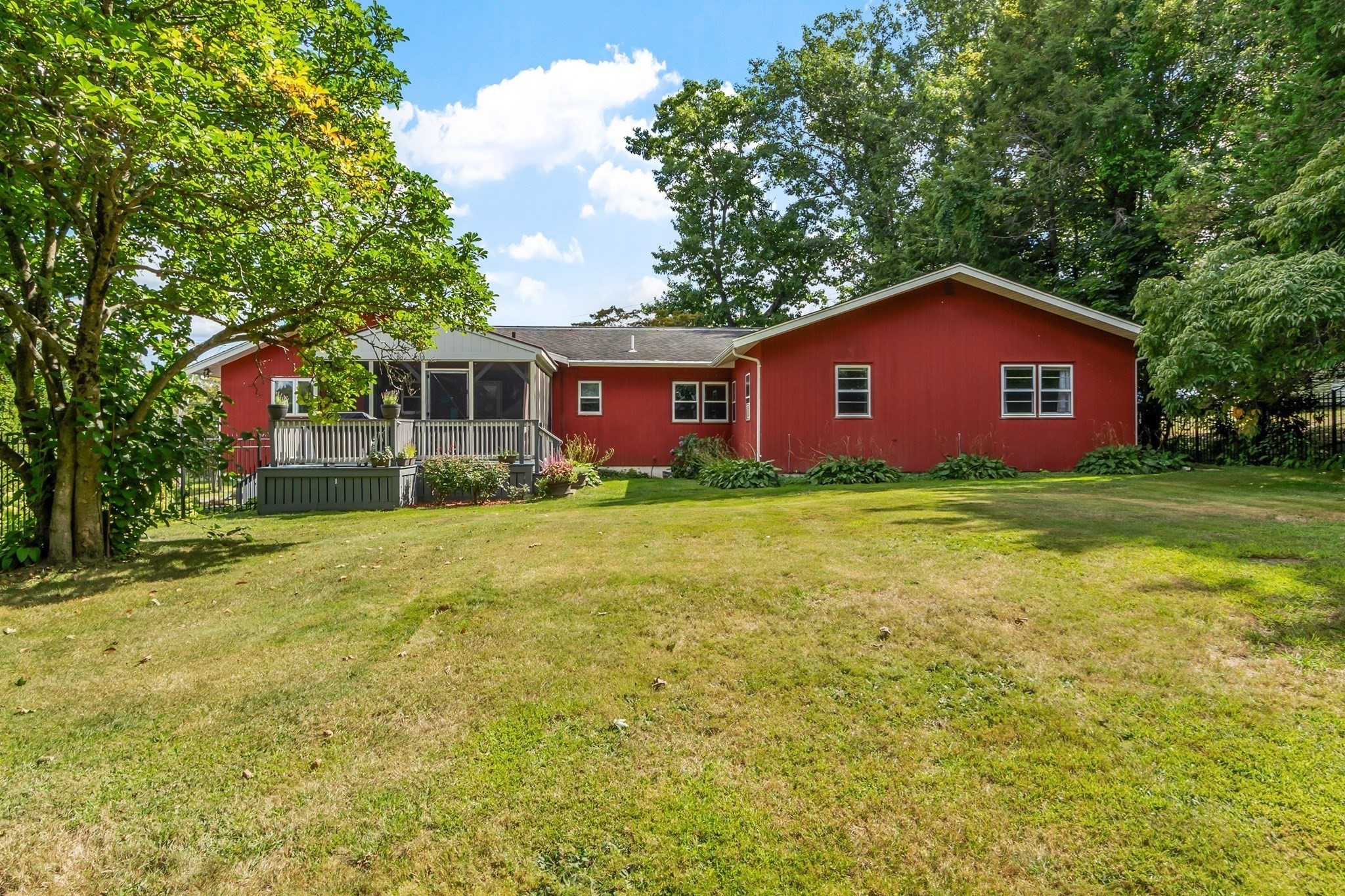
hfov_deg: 81.2
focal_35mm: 21
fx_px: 784
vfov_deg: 59.5
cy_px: 448
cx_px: 672
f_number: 8
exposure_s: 1/100
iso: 100
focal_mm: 14
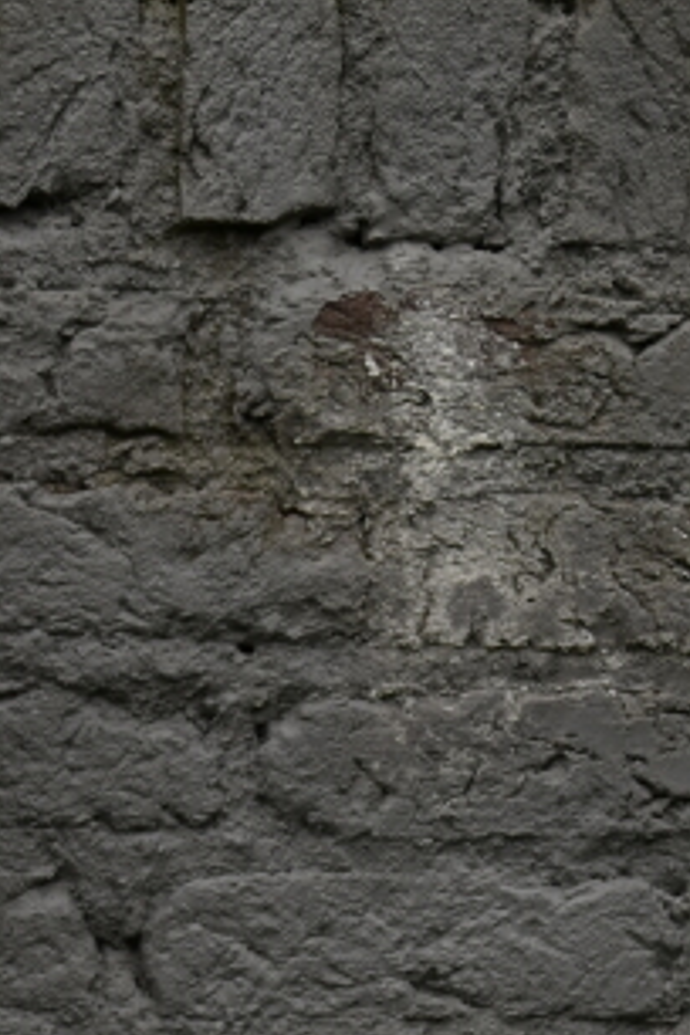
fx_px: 5980
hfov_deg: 6.5
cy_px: 1711
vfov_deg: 9.5
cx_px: -545
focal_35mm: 208
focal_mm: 53
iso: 400
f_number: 5.6
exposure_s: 1/500
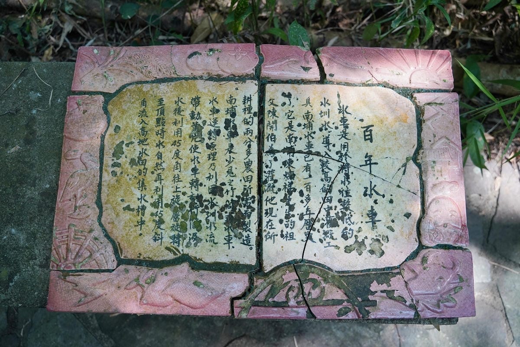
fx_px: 404
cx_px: 260
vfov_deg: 46.4
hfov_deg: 65.5
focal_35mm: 28
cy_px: 174
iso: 500
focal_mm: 28
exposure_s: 1/160
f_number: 4
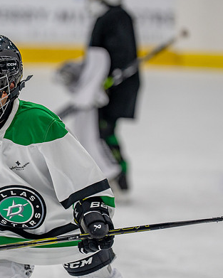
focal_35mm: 308
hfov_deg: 5.0
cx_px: 38
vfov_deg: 6.3
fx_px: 2540
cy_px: 118
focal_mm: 167
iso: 1000
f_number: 2.8
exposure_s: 1/1600
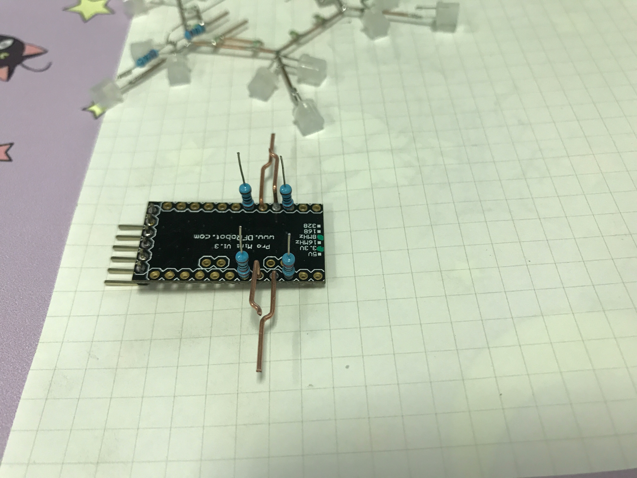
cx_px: 318
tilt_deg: -54.2
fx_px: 515
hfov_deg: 63.4
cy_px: 239
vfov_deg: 49.7
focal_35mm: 28
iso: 40
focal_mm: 3.99
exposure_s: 1/20
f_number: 1.8
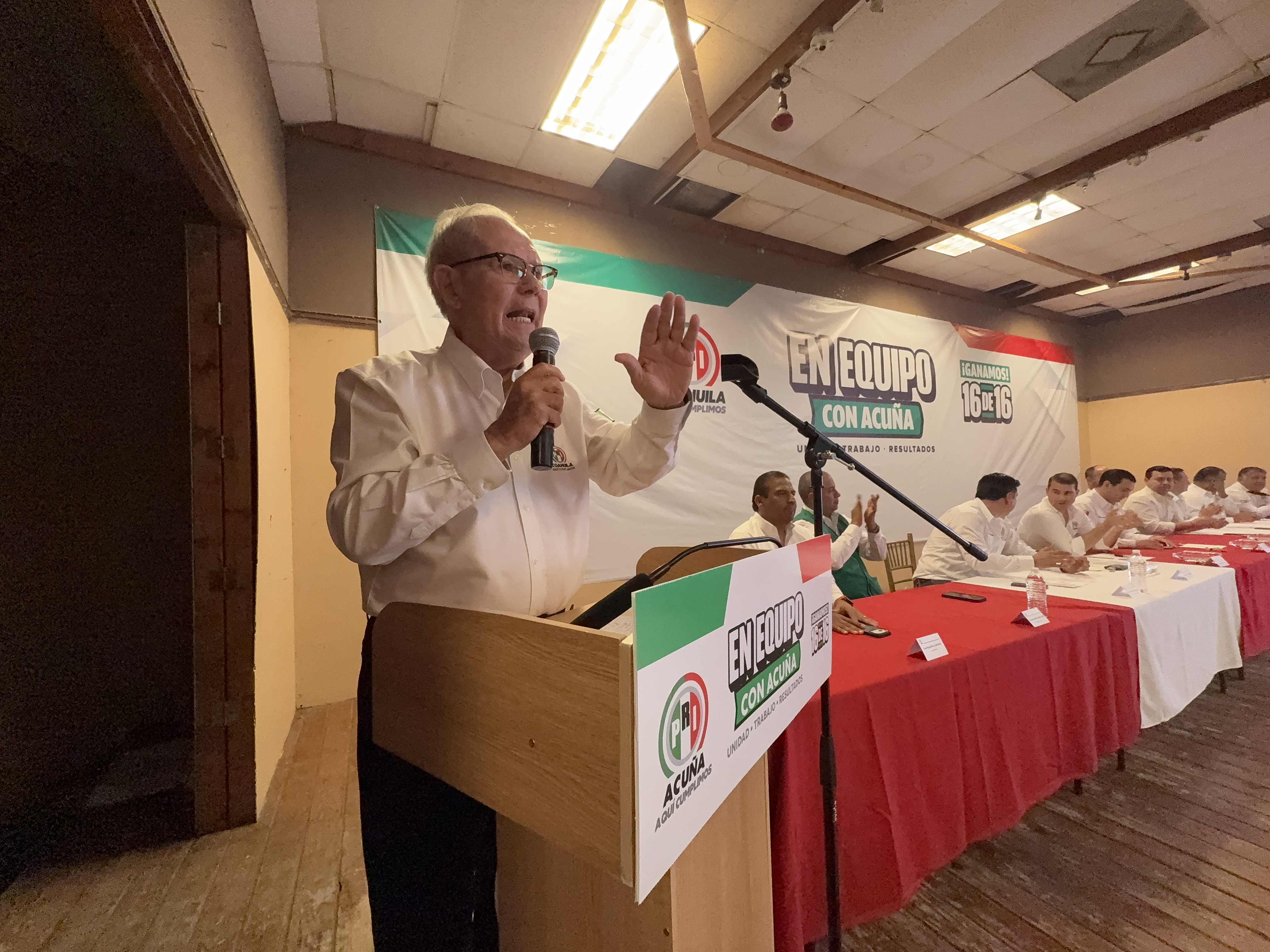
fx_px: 514
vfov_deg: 85.7
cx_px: 635
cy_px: 476
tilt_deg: +1.1
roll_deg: +1.5
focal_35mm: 14
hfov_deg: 102.1
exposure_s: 1/60
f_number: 2.2
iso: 400
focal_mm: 2.22
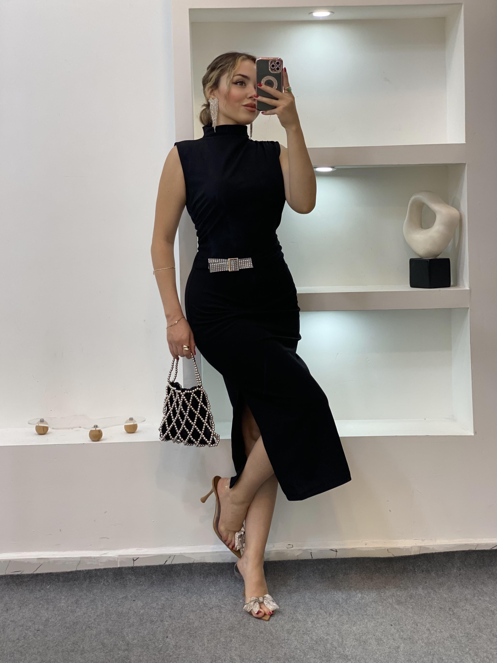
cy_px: 332
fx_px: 996
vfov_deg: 36.8
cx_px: 248
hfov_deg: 28.0
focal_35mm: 52
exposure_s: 1/100
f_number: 2
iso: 80
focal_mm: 6
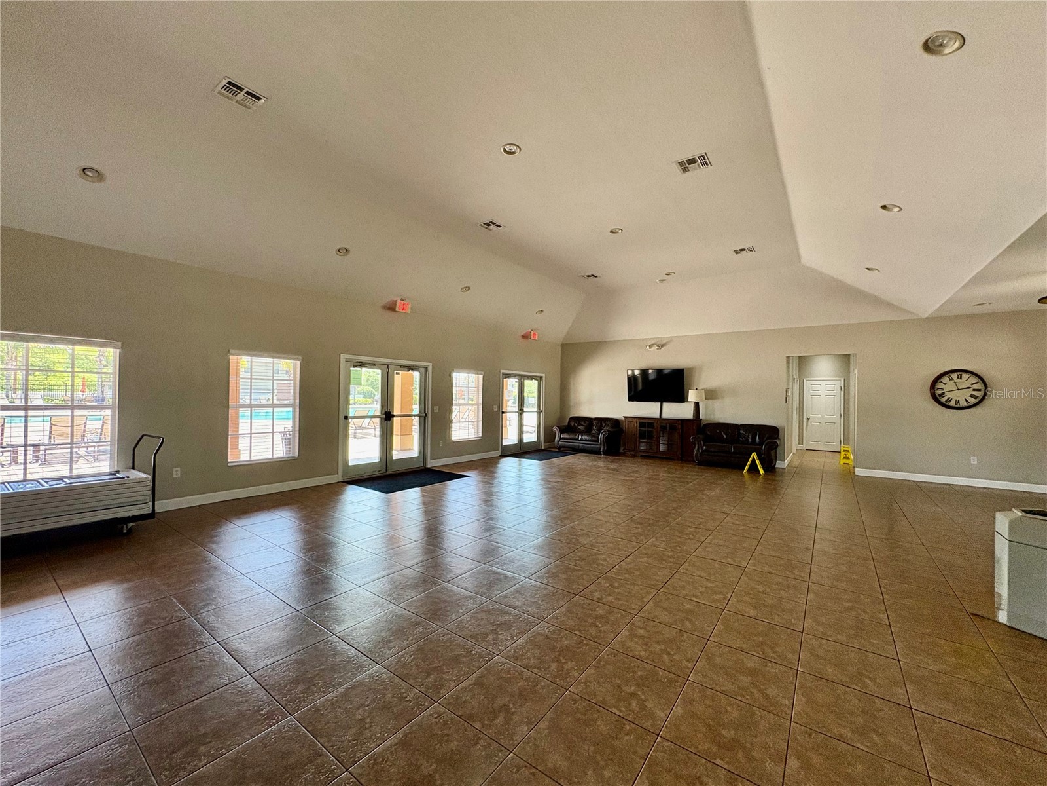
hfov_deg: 102.1
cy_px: 393
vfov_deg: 85.7
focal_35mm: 14
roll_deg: -0.8
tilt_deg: +1.3
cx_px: 524
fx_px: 423
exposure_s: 1/99
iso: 125
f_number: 2.2
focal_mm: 2.22
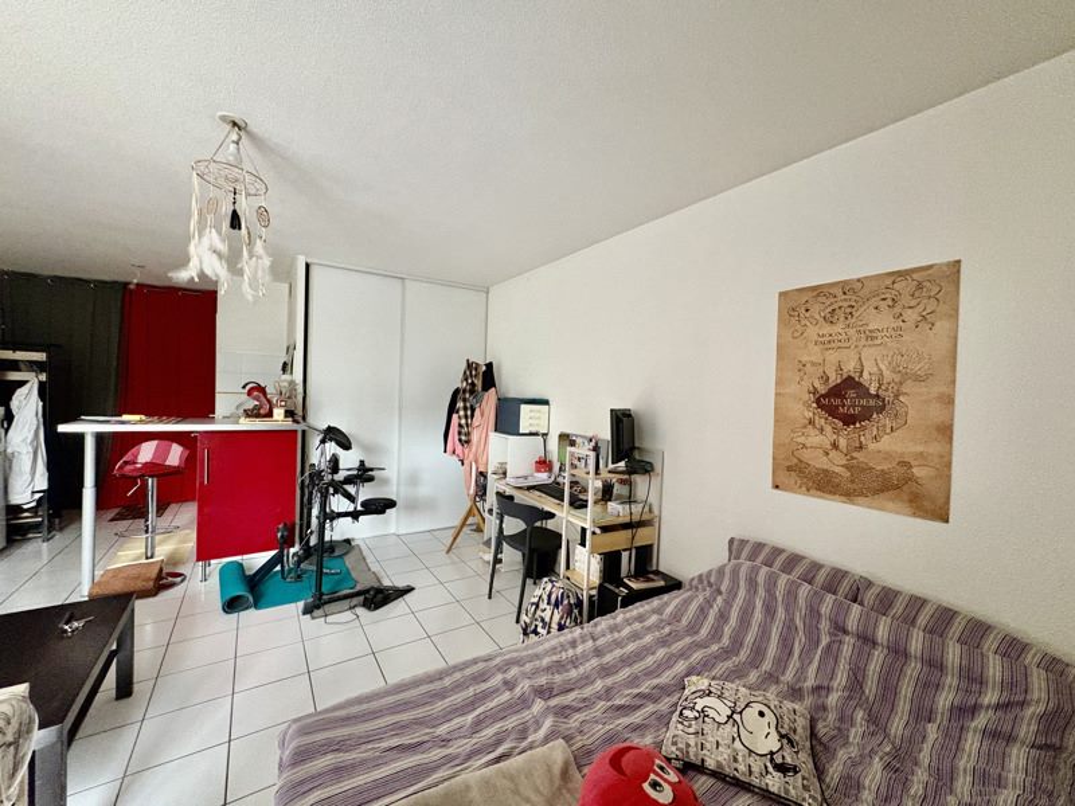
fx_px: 435
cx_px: 538
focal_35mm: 14
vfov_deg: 85.7
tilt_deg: -1.7
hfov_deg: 102.1
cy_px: 403
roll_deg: -1.6
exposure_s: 1/60
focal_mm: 2.22
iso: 640
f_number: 2.2
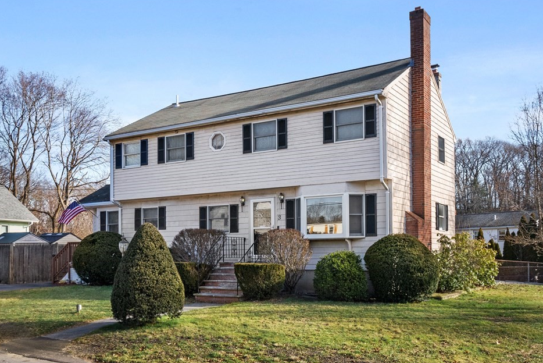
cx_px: 249
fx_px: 513
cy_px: 191
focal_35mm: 34
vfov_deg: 38.9
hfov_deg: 55.7
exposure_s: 1/400
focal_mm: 31
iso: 800
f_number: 11
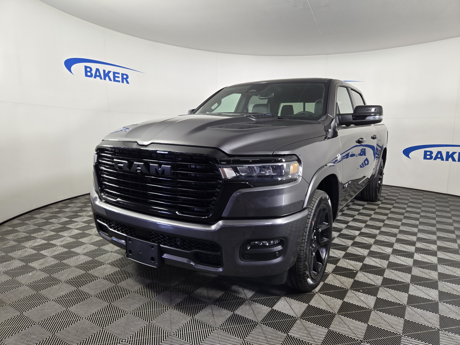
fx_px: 306
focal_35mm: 23
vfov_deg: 58.9
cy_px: 172
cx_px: 230
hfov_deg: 73.9
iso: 100
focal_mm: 5.4
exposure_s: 1/120
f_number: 1.8
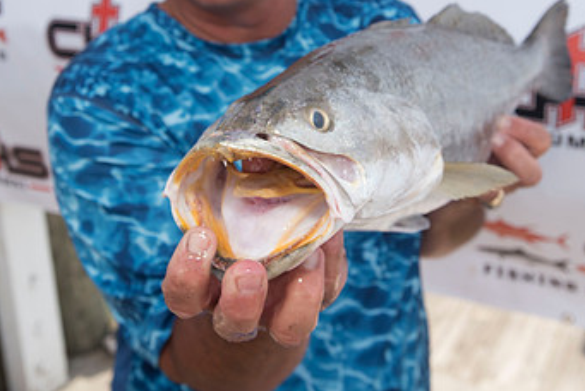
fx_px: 829
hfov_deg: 38.8
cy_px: 68
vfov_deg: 26.0
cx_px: 257
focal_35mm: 51
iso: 250
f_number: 7.1
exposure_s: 1/400
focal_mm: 30
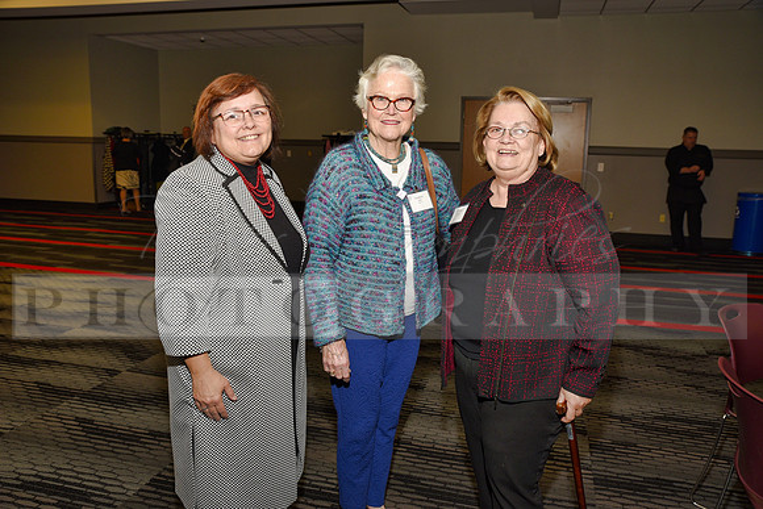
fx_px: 615
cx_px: 382
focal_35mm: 29
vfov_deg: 45.0
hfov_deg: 63.6
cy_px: 254
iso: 200
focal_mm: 29
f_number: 5
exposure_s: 1/60
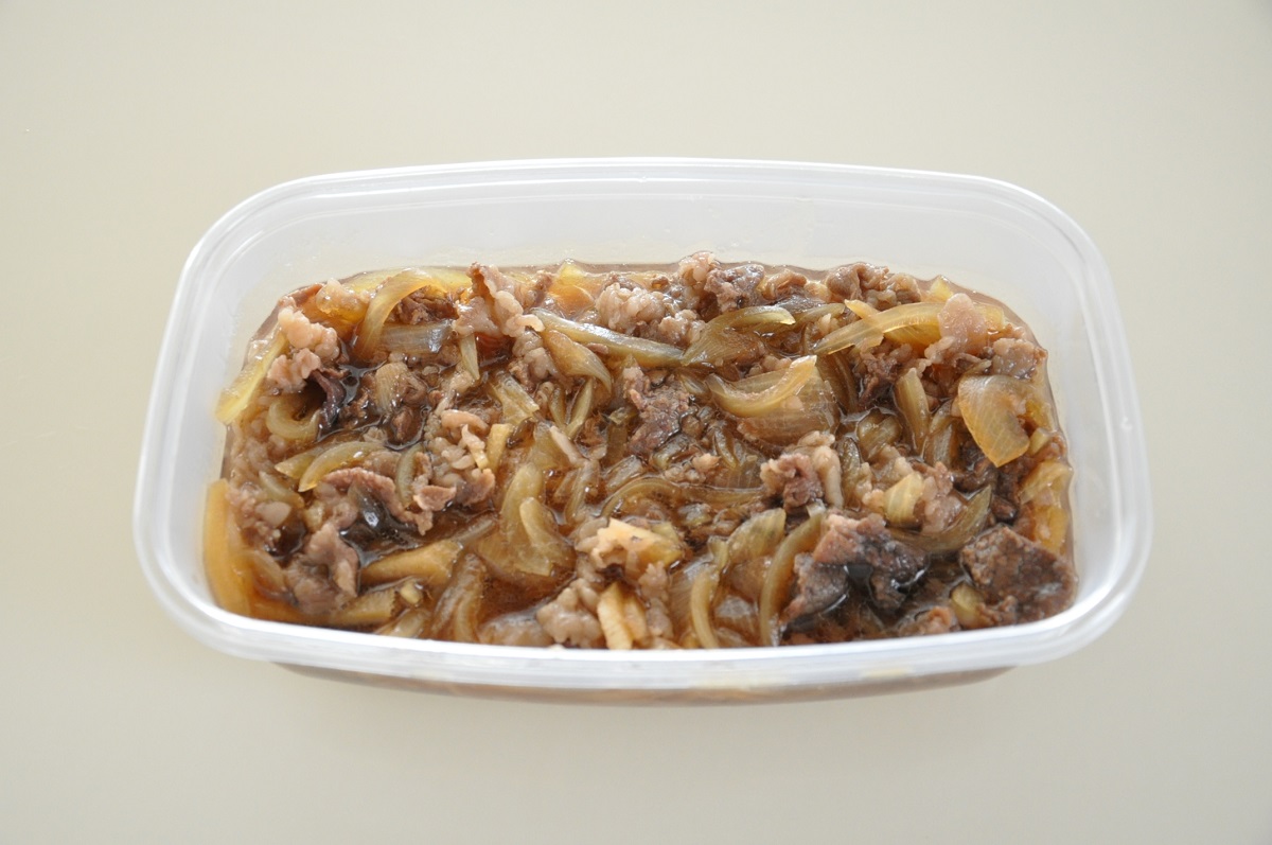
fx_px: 1588
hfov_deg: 43.7
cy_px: 422
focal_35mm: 45
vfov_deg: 29.8
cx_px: 636
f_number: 4.2
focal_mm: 30
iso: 1600
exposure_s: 1/40
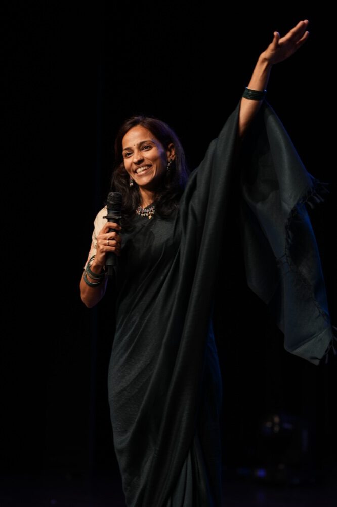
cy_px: 254
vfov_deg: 16.1
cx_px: 168
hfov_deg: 10.8
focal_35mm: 127
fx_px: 1784
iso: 250
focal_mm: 85
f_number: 2.2
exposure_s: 1/200
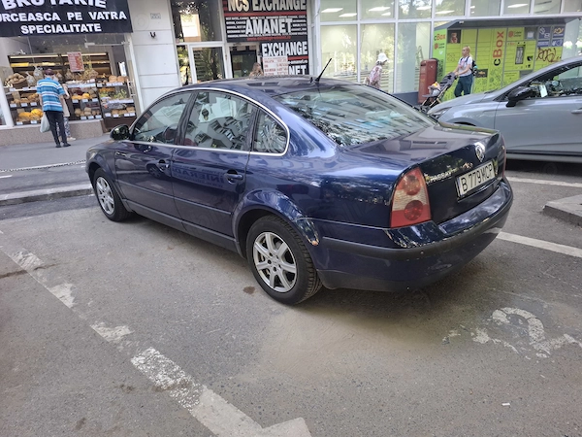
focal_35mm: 23
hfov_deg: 73.9
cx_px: 291
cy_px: 218
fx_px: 387
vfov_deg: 58.9
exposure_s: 1/100
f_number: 1.8
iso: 100
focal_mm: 5.54
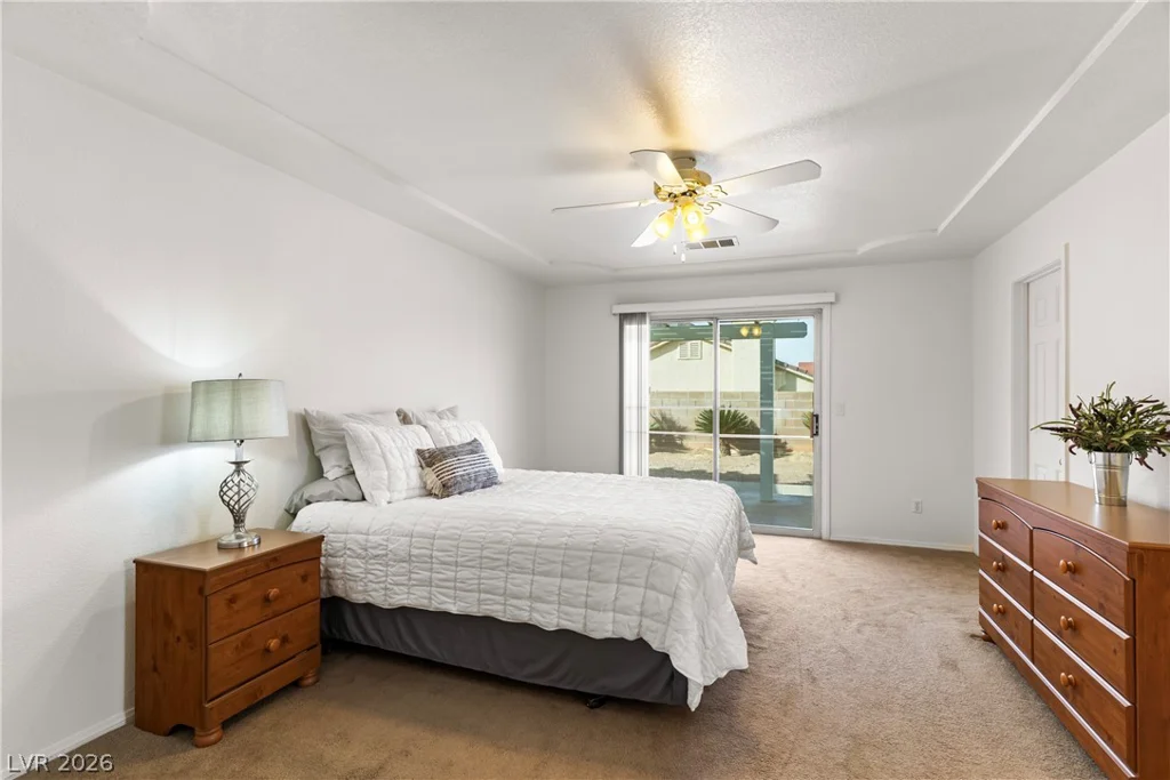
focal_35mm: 17
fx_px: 553
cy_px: 390
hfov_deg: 93.3
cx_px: 585
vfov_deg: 70.5
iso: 400
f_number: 8
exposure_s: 1/13
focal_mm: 17
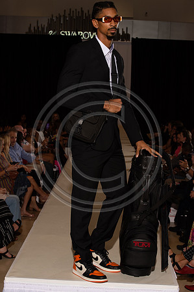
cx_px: 97
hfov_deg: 19.4
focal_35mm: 70
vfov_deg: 28.9
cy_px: 146
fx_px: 567
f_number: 9
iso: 800
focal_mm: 70
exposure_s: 1/250
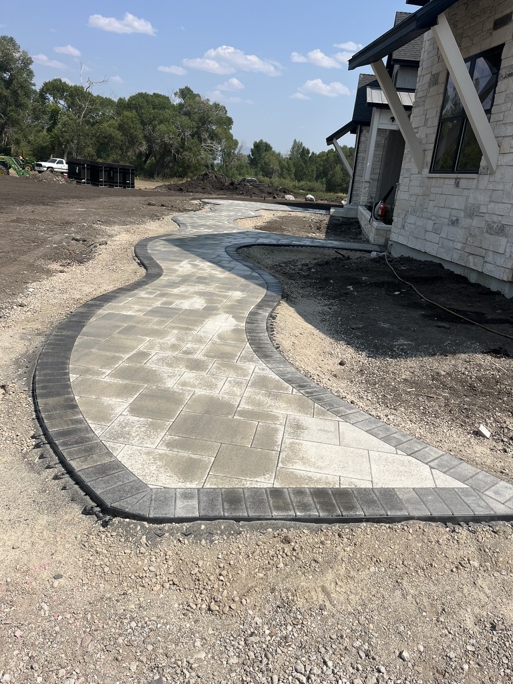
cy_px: 342
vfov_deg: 67.3
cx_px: 256
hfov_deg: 53.1
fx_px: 514
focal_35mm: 26
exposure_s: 1/5319
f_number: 1.6
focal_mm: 5.1
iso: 50
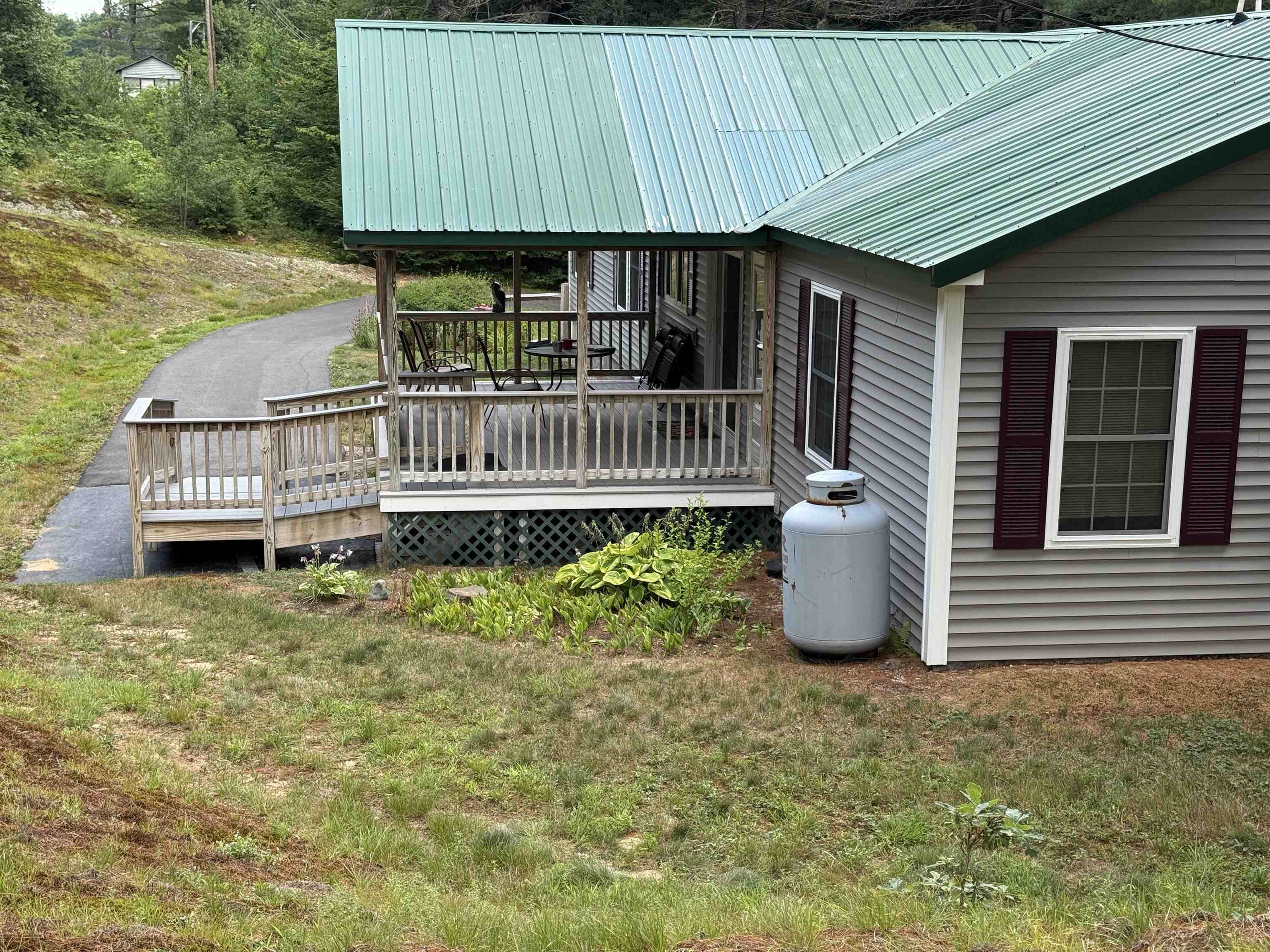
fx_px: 1761
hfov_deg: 39.7
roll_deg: -0.5
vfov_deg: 30.3
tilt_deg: -11.5
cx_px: 635
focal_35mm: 48
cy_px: 476
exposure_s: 1/625
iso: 80
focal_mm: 6.76
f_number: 1.78
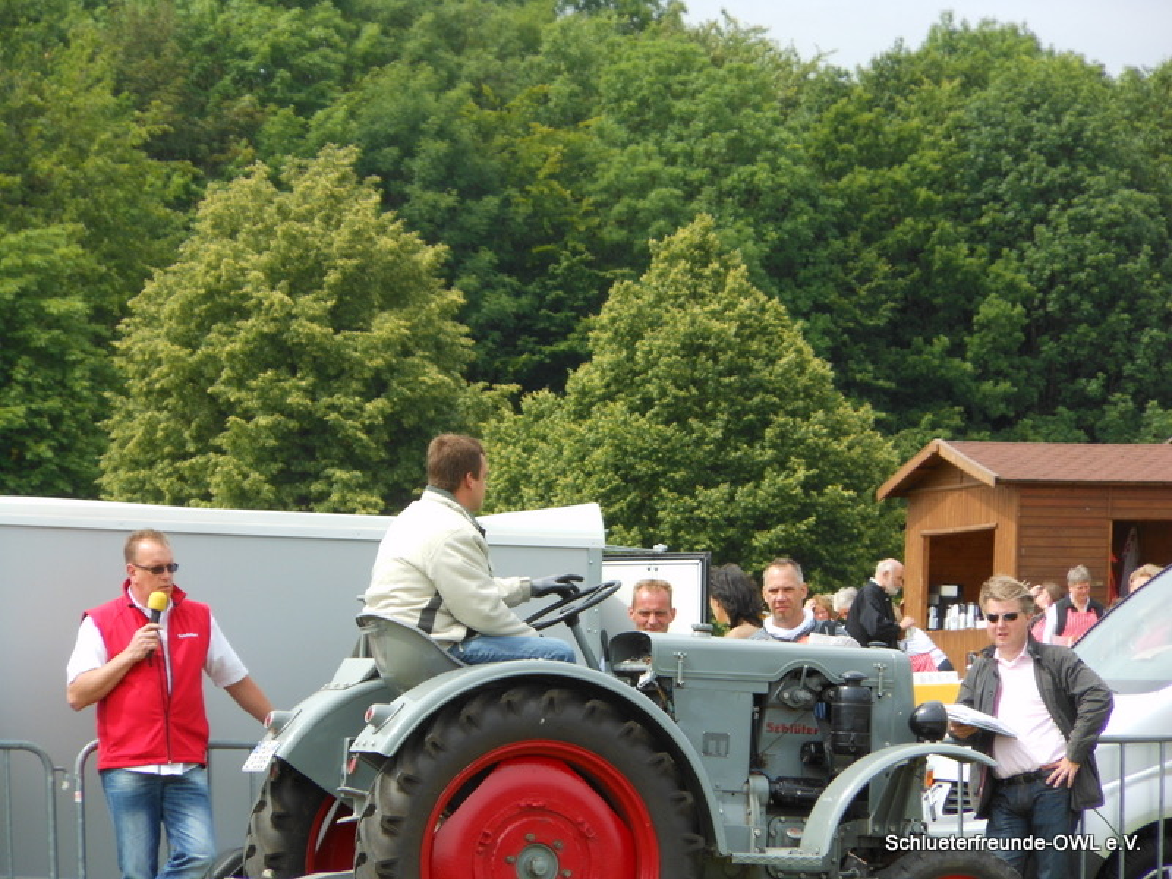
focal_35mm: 196
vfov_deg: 7.6
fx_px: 6636
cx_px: 586
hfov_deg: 10.1
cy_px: 440
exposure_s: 1/200
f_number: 5.6
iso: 80
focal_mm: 35
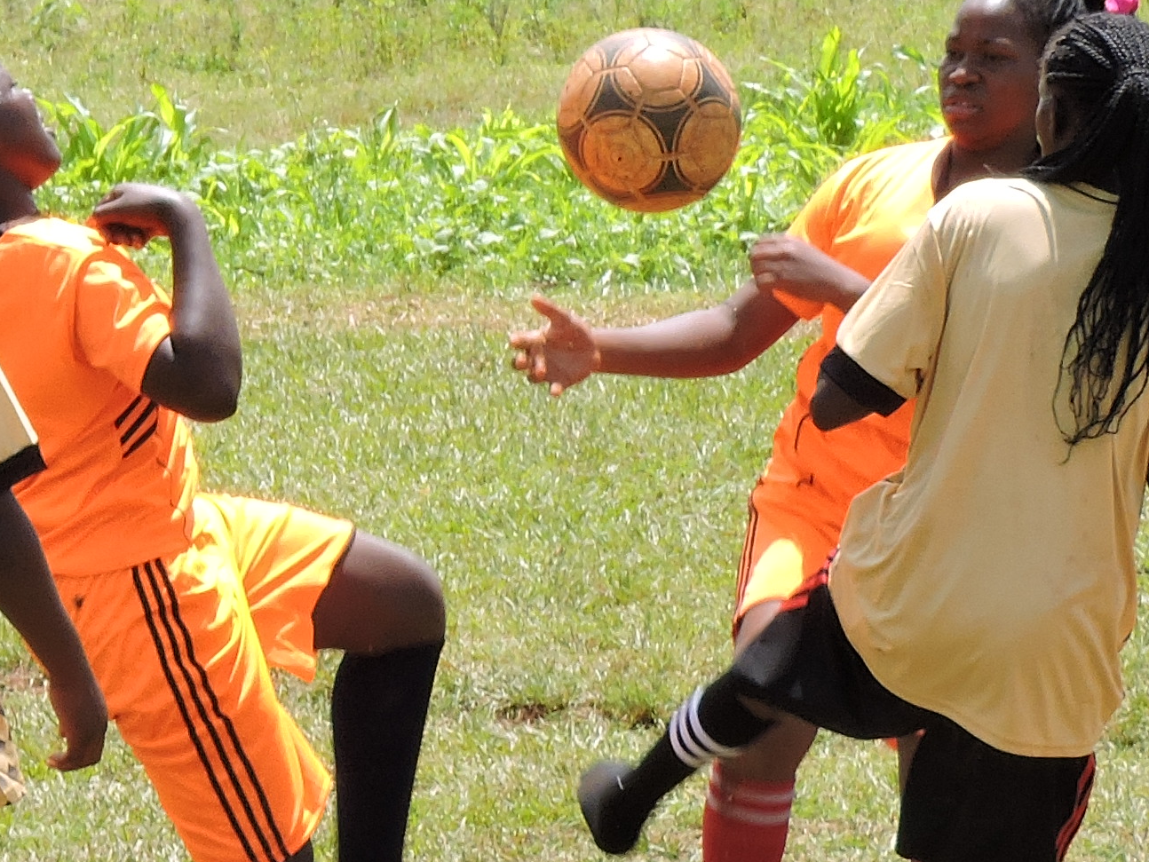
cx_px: 110
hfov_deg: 3.7
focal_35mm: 534
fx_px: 17728
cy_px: 431
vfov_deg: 2.8
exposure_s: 1/320
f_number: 5.2
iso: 100
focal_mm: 26.9
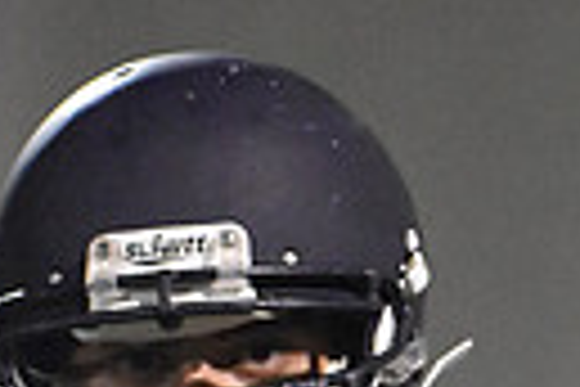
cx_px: 587
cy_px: 1188
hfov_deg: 4.3
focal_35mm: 474
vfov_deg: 2.9
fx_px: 7636
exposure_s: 1/125
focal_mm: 70
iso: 9000
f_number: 4.5
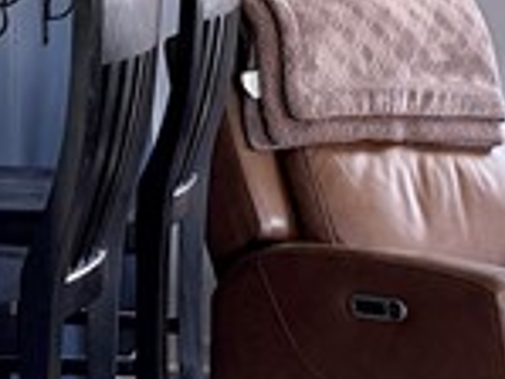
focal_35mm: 165
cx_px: 190
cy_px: 159
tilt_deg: -8.3
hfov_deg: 12.0
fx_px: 2409
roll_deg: -0.4
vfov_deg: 9.0
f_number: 1.78
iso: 250
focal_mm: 6.76
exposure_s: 1/60
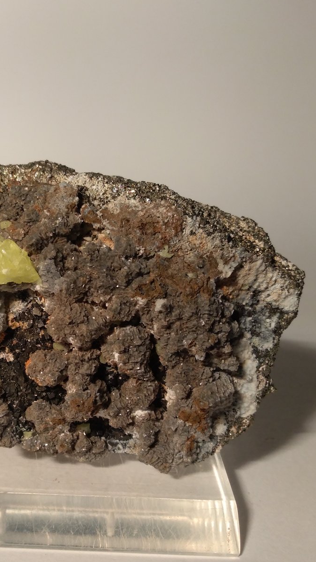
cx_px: 71
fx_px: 566
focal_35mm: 38
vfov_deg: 52.7
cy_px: 313
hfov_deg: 30.5
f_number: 2
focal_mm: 3.54
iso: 147
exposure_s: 1/100
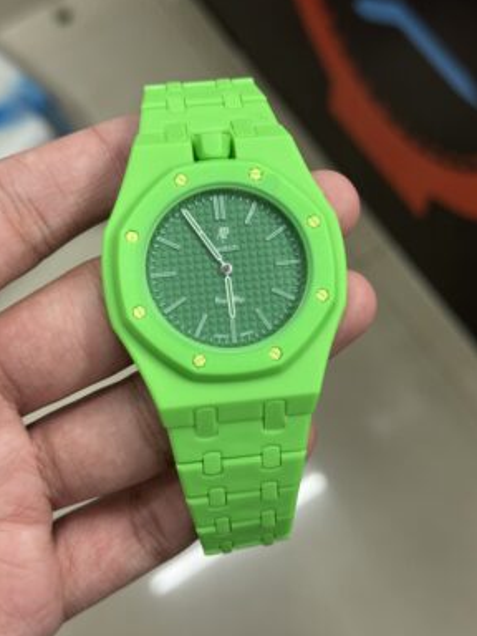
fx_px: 919
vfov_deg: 38.2
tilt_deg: -68.2
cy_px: 320
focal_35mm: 50
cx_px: 242
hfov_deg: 29.1
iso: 100
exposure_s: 1/50
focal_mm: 6.76
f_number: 1.78
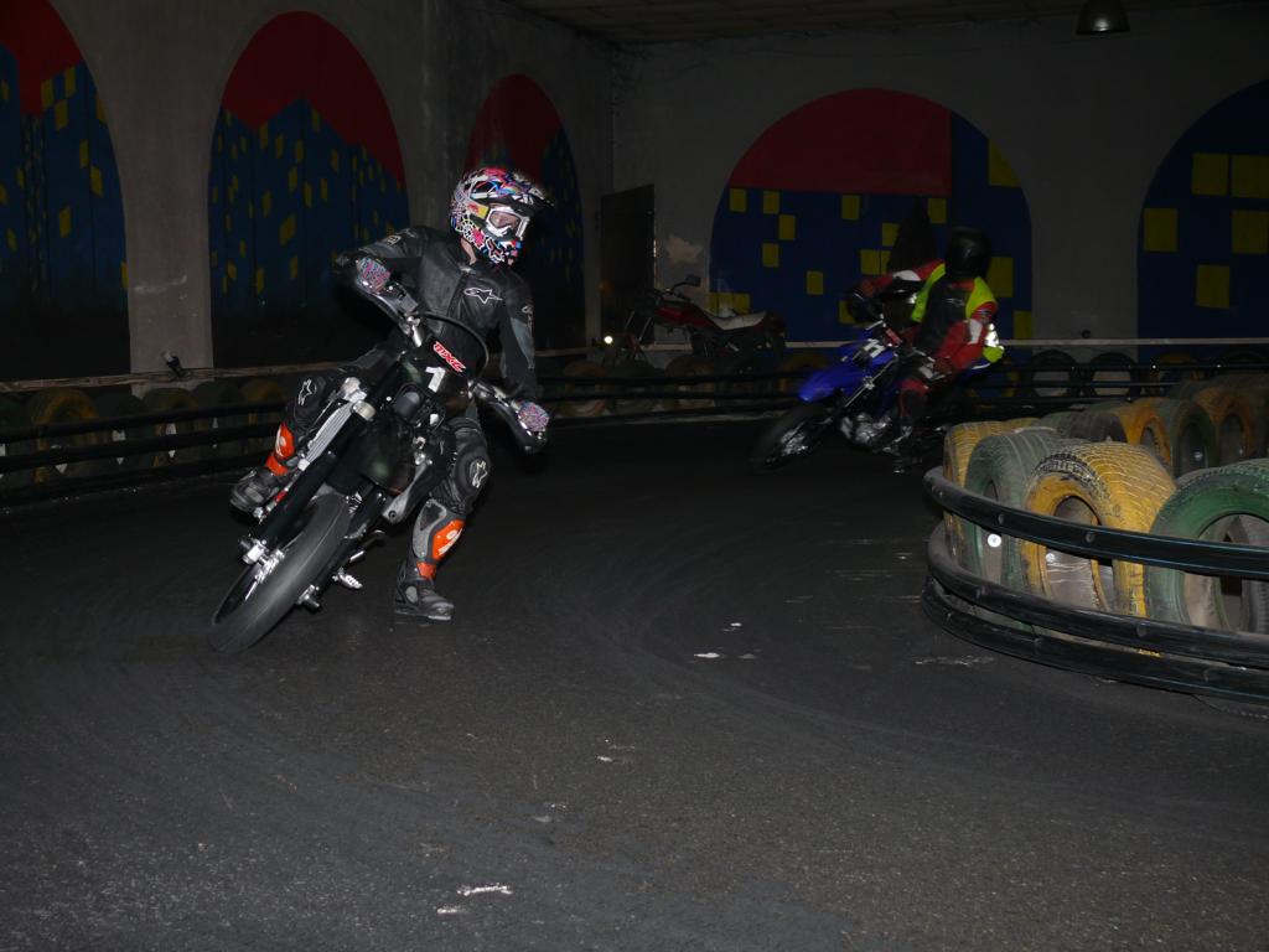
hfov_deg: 34.3
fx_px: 2053
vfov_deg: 26.1
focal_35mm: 56
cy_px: 476
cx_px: 634
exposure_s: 1/30
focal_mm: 11.9
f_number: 3.2
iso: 100
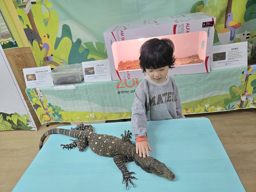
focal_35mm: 23
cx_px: 128
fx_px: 170
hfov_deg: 73.9
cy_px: 96
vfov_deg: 58.9
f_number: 1.8
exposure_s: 1/120
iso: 125
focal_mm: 5.4
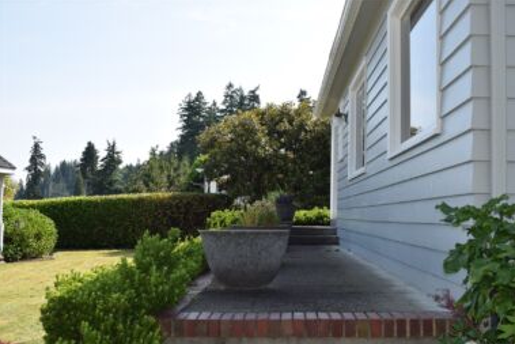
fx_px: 544
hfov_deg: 50.7
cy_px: 180
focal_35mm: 38
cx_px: 269
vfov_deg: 35.1
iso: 100
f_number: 7.1
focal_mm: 24
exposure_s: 1/200
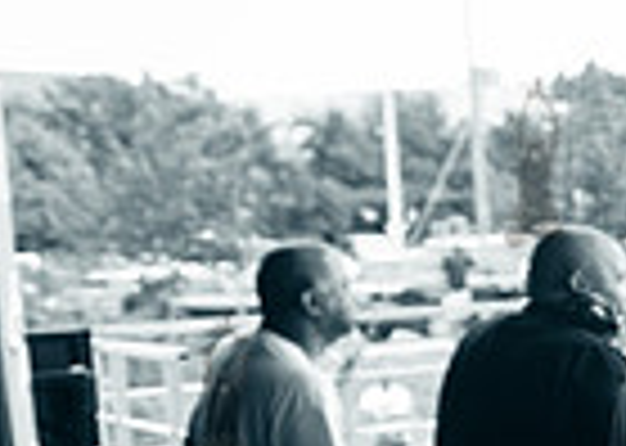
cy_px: 394
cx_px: 1253
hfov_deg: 14.5
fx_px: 2025
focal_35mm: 114
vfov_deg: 12.5
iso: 500
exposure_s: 1/100
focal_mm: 26
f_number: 4
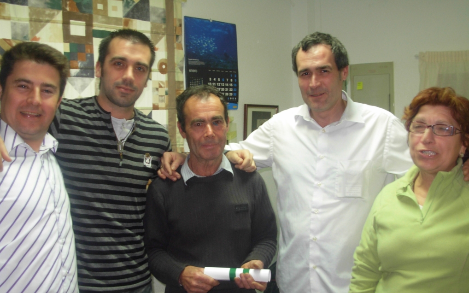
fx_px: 613
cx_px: 234
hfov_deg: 41.8
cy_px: 169
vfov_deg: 26.8
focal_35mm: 48
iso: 91
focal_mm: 7.5
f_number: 3.1
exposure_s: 1/5.6
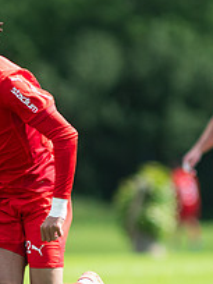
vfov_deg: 1.5
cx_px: -43
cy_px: 196
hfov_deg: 1.2
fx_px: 10502
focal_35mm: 1280
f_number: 3.2
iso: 250
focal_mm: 300
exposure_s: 1/2500
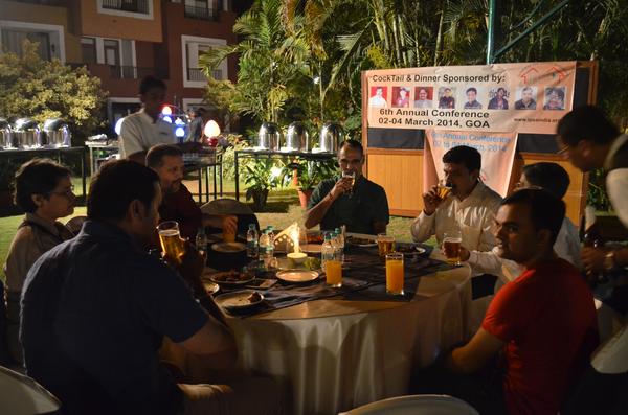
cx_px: 314
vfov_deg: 39.8
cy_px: 208
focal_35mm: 33
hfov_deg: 57.3
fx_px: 574
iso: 3200
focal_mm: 22
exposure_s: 1/13
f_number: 3.8
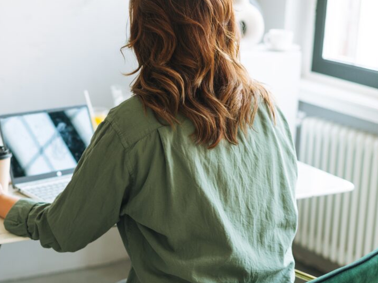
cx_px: 114
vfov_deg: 21.3
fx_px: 753
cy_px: 137
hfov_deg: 27.9
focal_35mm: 69
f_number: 2.2
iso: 200
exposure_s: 1/160
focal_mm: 50
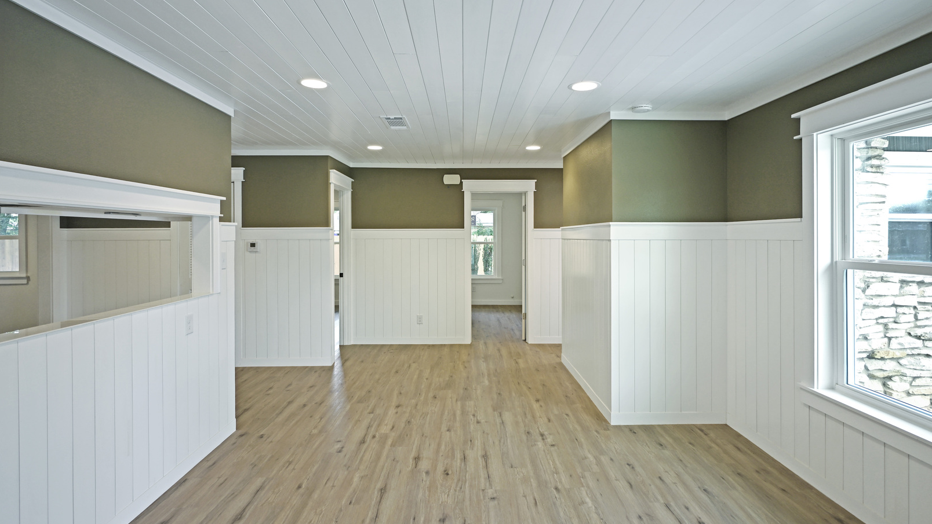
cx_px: 468
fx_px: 470
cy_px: 236
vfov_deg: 58.3
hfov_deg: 89.6
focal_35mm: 19
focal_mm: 12
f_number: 3.5
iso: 80
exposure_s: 1/20
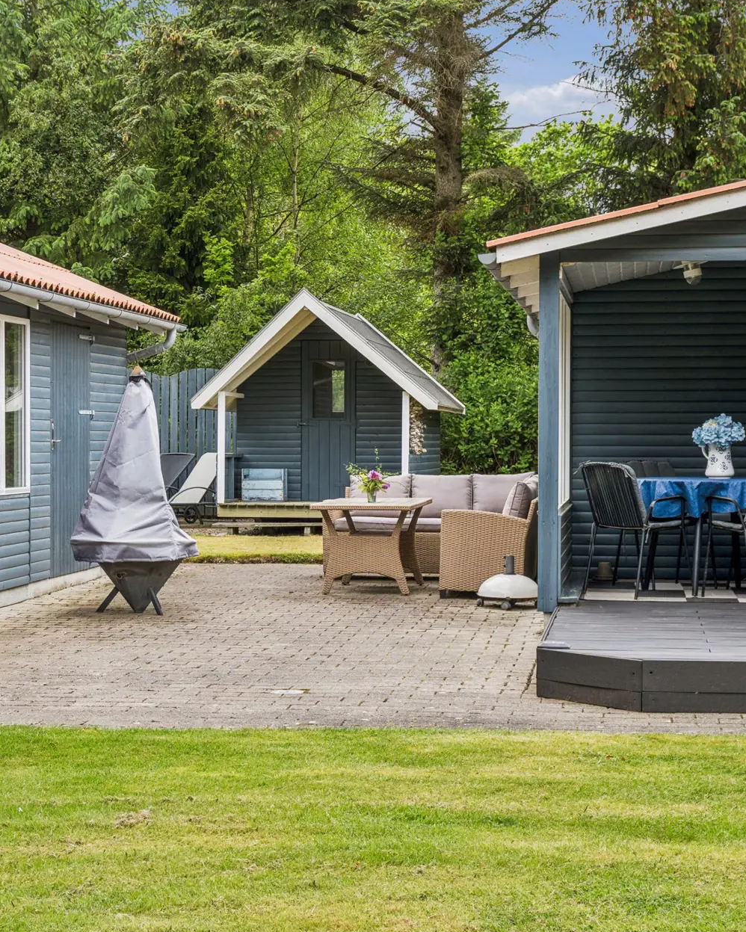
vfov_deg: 24.4
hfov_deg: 19.7
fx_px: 2152
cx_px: 346
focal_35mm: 78
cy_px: 461
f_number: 5.6
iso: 100
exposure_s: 1/50
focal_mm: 36
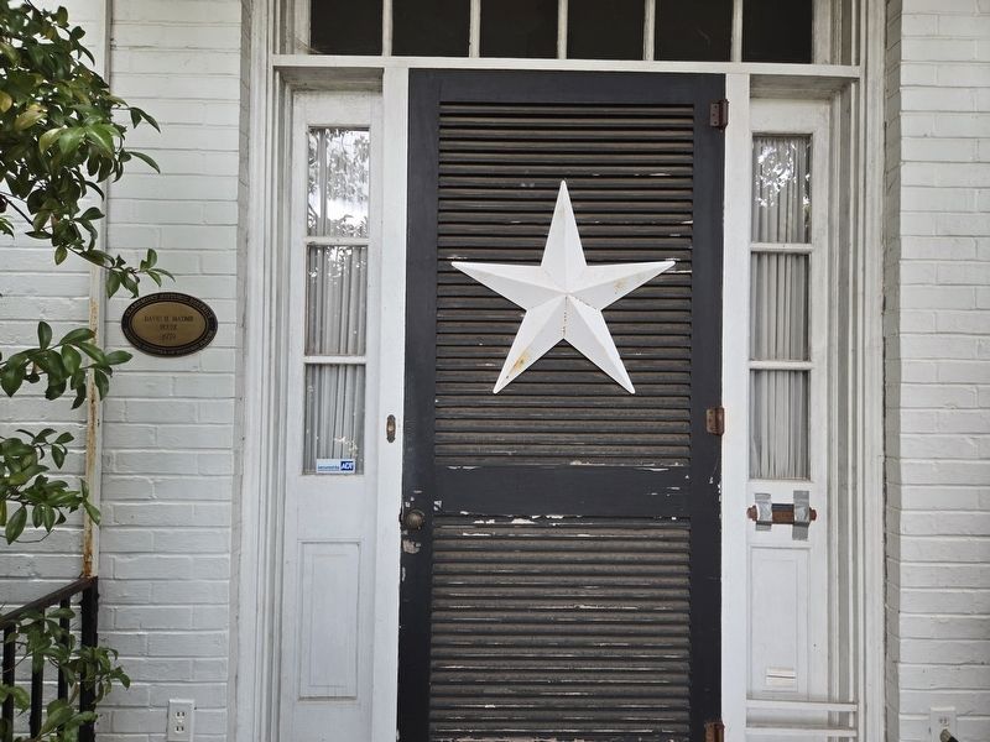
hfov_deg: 73.9
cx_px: 495
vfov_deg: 58.9
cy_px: 371
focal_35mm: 23
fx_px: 658
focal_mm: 5.4
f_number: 1.8
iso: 64
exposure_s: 1/180
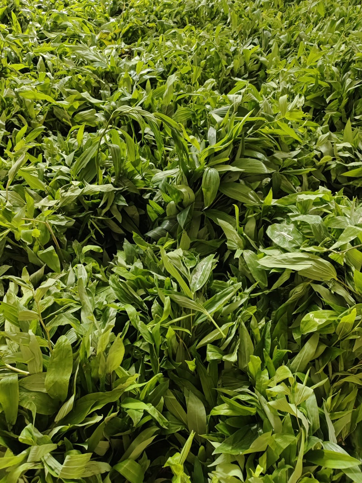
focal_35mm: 23
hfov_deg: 58.9
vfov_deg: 73.9
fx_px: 321
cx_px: 181
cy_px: 242
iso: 1012
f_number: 1.88
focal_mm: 5.56
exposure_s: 1/50
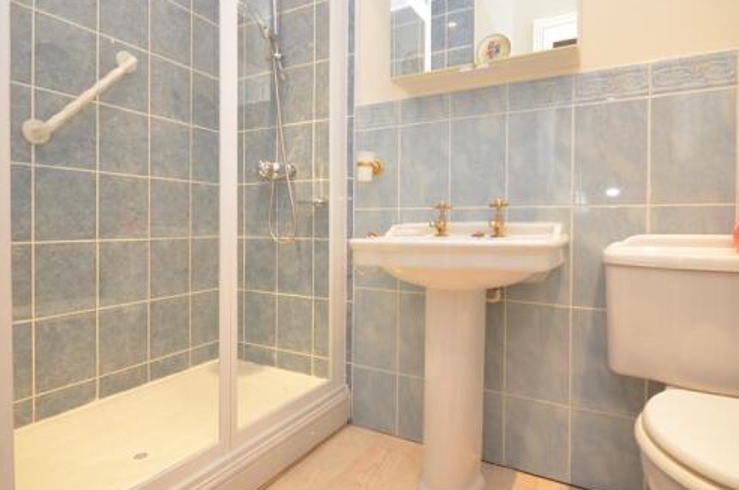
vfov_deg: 61.6
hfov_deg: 84.1
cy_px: 221
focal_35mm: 20
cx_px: 366
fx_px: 410
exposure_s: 1/60
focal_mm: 10
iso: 1000
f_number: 4
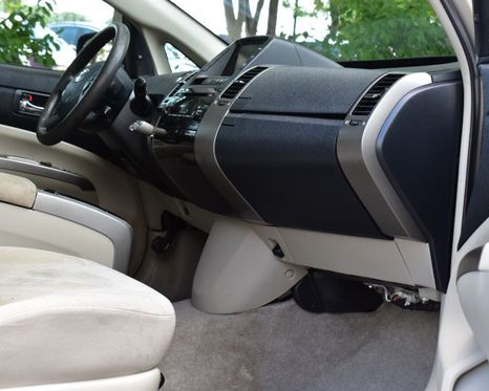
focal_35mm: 68
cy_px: 217
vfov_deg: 22.6
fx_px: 979
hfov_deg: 28.0
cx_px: 269
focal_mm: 35
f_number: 8
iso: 400
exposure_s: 1/60
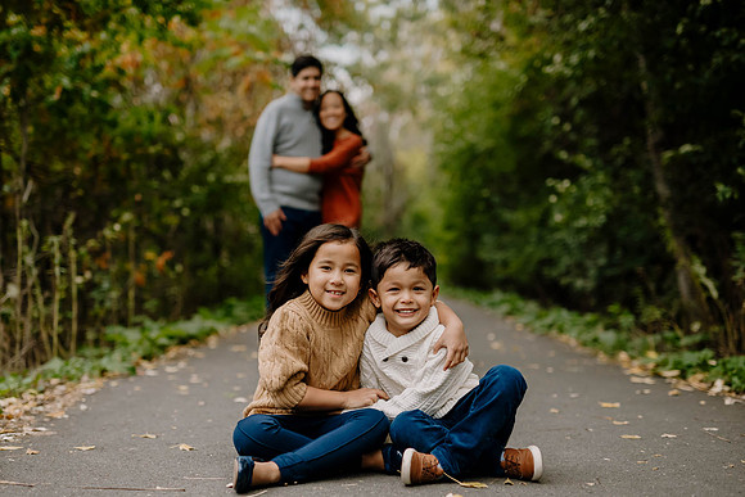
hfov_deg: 36.0
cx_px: 333
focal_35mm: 55
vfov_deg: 24.5
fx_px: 1146
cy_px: 275
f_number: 2
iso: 640
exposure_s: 1/1250
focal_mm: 50
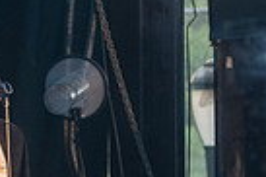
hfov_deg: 2.3
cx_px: -63
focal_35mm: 908
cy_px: 167
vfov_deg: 1.5
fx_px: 6701
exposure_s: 1/400
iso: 2000
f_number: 4
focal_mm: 200
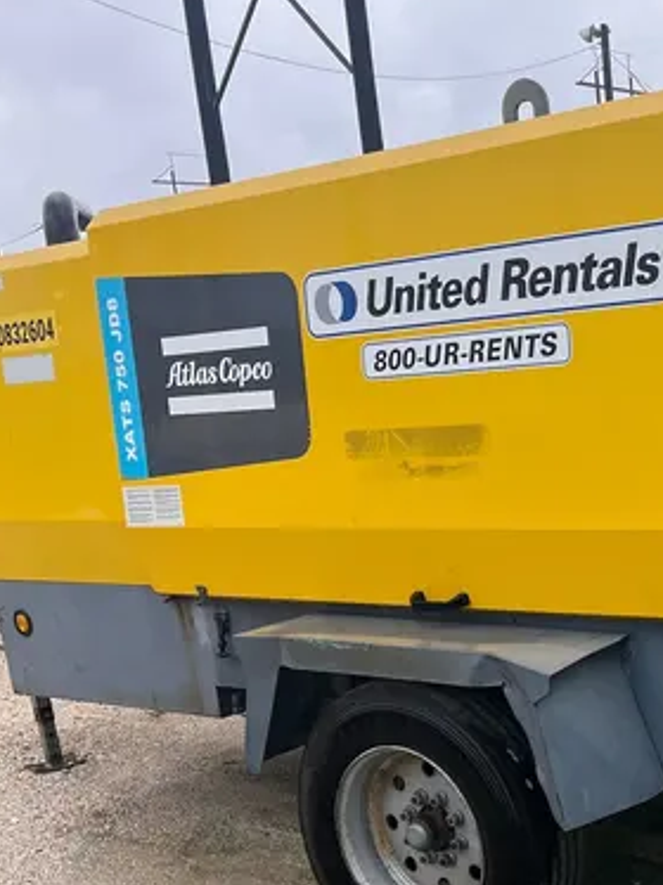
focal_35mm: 51
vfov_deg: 36.4
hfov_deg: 27.3
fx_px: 1304
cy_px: 695
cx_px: 627
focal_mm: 5.1
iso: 125
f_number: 1.6
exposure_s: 1/61
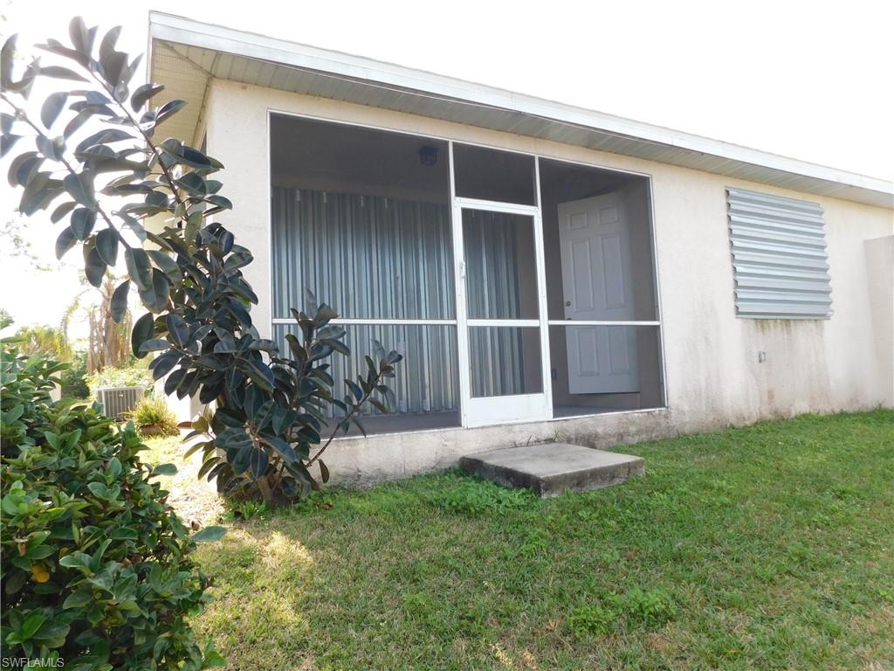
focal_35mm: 23
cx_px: 447
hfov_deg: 73.9
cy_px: 336
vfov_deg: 58.9
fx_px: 594
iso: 125
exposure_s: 1/400
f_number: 3
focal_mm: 4
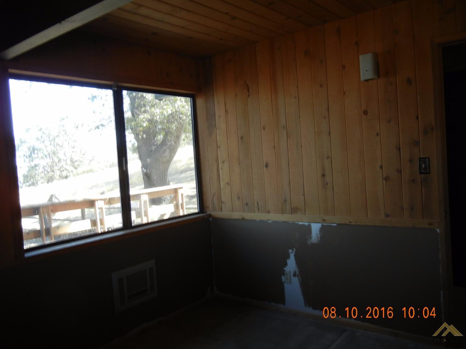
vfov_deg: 46.8
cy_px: 174
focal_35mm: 30
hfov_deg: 60.0
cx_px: 233
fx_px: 404
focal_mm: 5.4
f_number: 3.5
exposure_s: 1/66.8
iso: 160
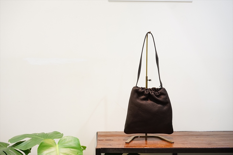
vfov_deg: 24.6
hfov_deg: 36.3
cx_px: 116
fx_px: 356
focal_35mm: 55
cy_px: 78
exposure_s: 1/60
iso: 1600
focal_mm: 55
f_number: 4
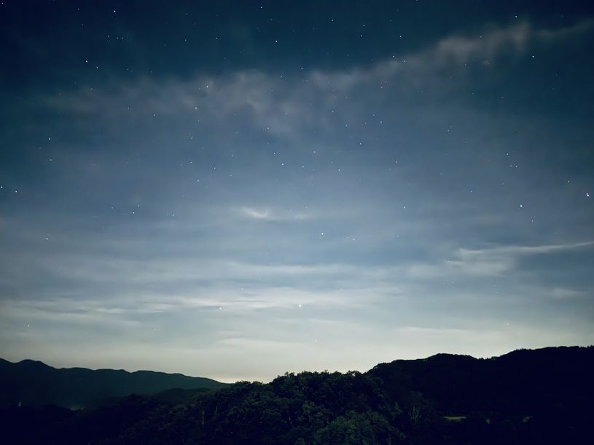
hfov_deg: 71.6
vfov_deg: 56.8
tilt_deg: +21.1
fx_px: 412
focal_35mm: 24
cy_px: 222
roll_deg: -0.4
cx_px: 297
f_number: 1.78
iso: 5000
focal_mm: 6.76
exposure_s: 1
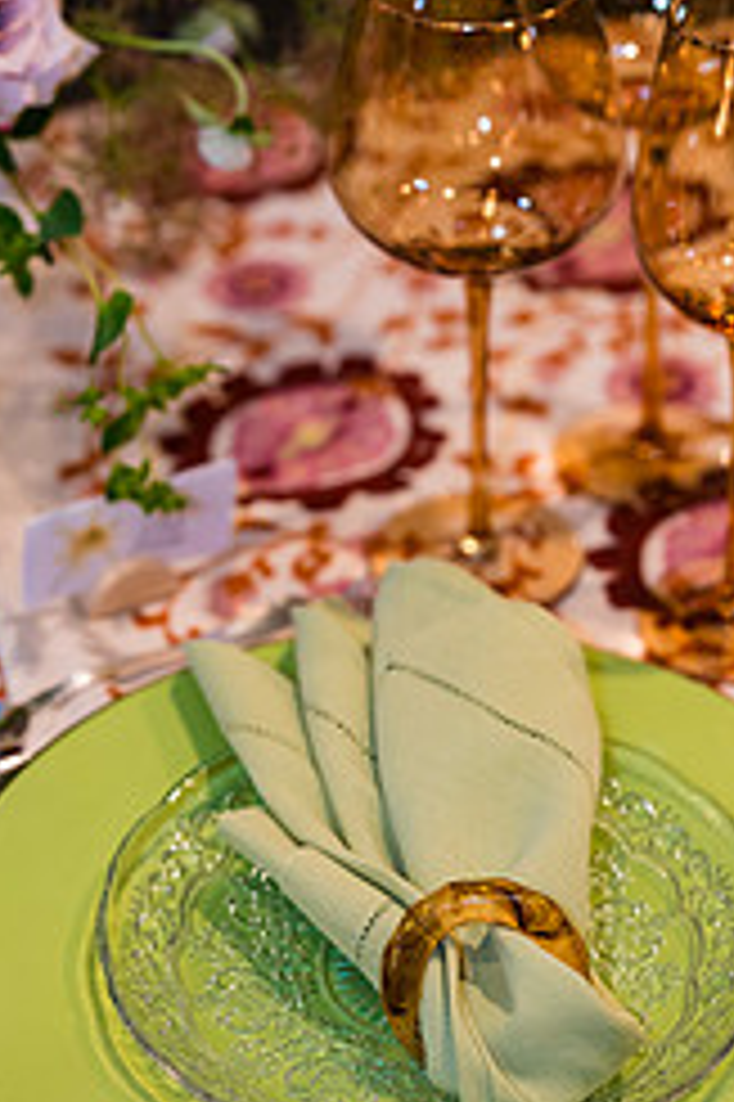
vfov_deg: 20.2
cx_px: 405
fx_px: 3093
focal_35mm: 101
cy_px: 607
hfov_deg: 13.5
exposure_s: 1/125
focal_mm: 55
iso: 320
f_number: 2.2
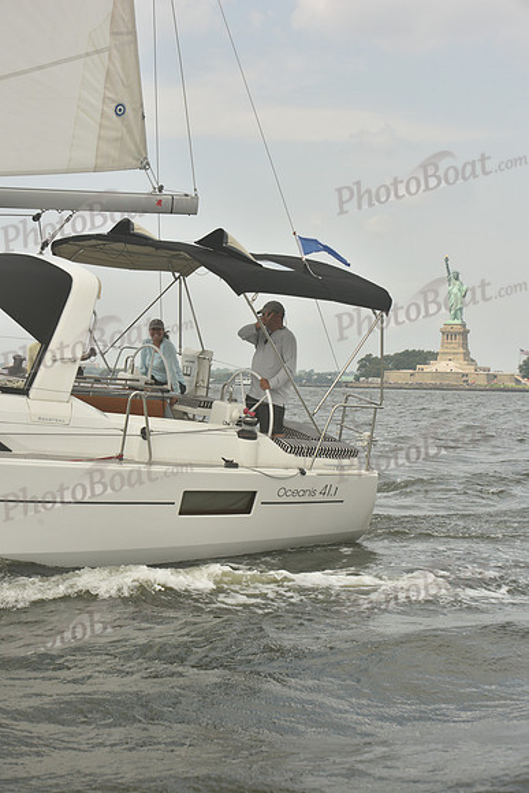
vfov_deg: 28.8
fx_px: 1542
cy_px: 396
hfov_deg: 19.5
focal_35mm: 70
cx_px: 264
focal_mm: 70
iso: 250
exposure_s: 1/800
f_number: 7.1
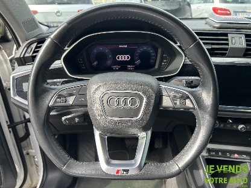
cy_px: 94
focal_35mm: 26
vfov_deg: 53.1
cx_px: 126
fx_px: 189
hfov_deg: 67.3
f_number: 1.5
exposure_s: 1/365
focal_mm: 5.7
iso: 50
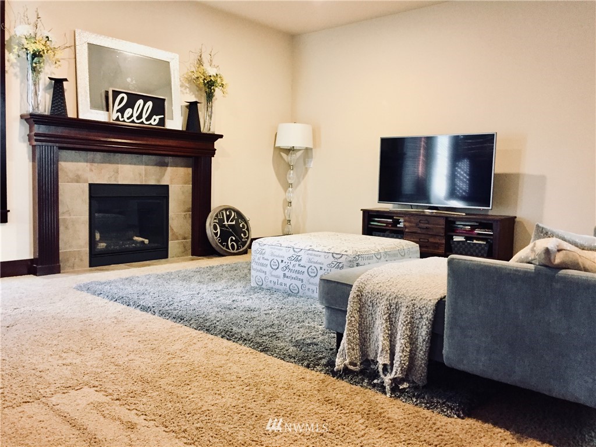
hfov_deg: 61.7
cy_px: 224
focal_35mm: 29
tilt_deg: -3.6
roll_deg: -2.9
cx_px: 298
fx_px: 499
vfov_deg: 48.2
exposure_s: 1/17
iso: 250
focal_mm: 4.15
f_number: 2.2
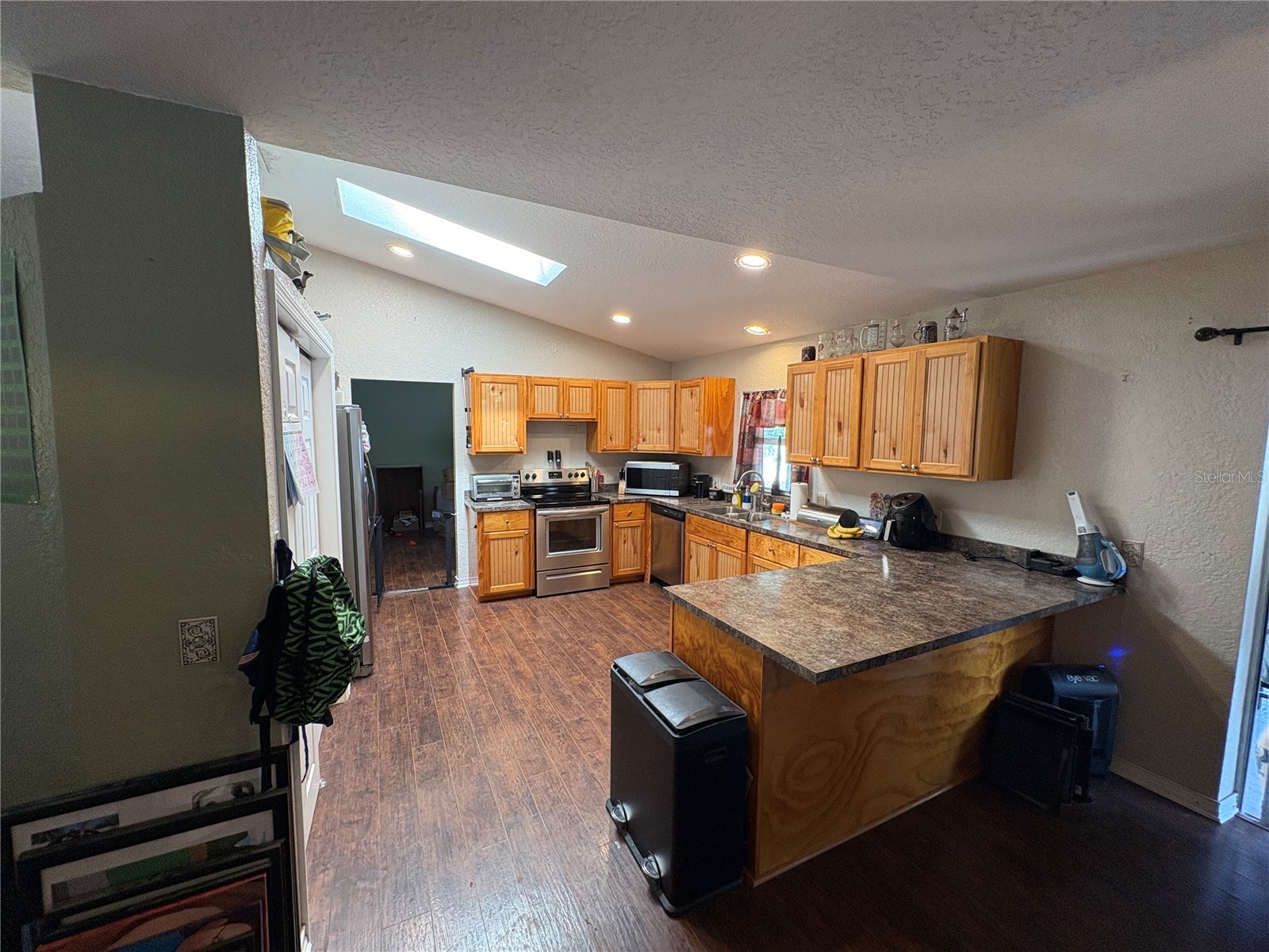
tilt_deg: -5.3
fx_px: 513
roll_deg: -0.6
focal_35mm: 14
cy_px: 476
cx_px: 634
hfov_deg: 102.1
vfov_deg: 85.7
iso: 160
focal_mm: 2.22
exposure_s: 1/60
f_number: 2.2
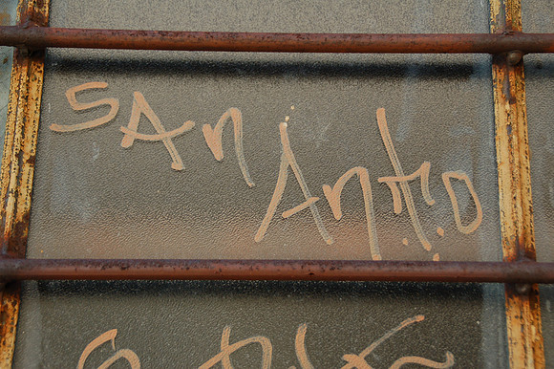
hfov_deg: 28.1
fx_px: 1107
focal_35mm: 72
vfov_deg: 18.9
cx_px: 277
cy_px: 184
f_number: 4.8
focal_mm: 48
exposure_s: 1/160
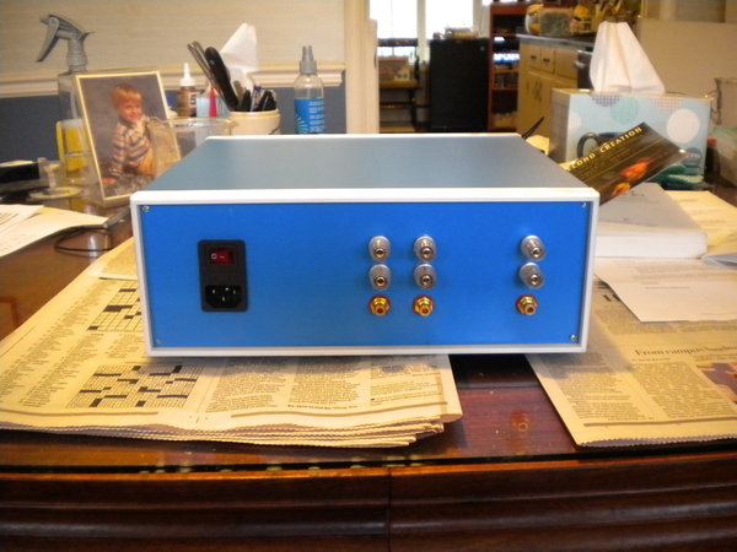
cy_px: 276
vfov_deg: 40.7
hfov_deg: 52.6
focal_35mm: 35
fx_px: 745
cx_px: 368
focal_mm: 6.3
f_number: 3.1
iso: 400
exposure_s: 1/31.2
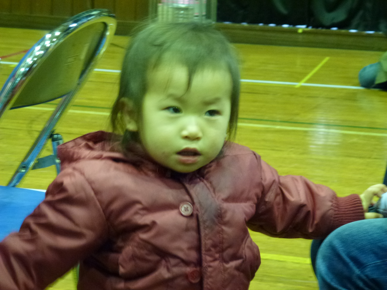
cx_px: 194
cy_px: 145
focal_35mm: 104
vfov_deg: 14.2
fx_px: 1163
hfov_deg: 18.9
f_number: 5
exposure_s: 1/4
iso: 400
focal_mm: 18.7
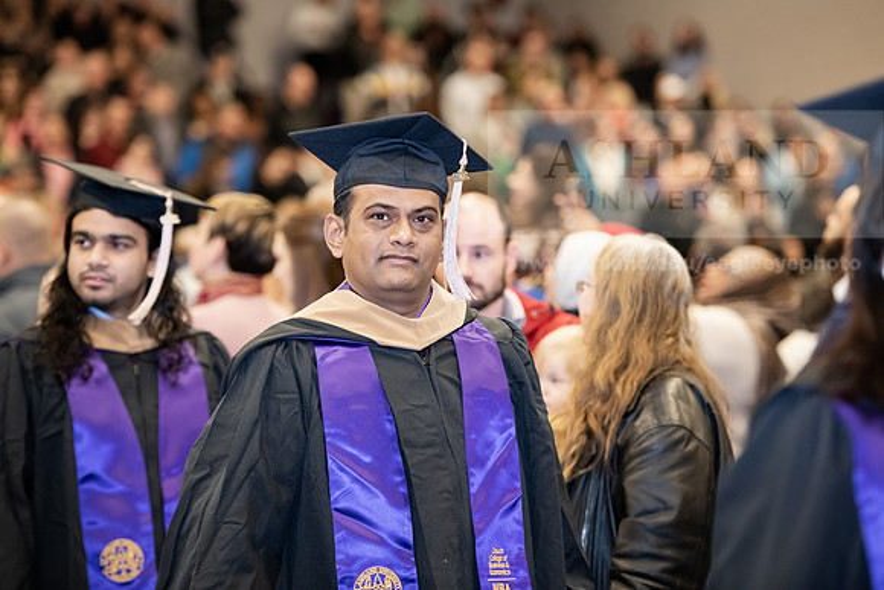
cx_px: 442
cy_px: 295
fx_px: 3316
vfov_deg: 10.2
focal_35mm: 135
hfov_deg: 15.2
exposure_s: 1/200
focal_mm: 135
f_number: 3.2
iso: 2500
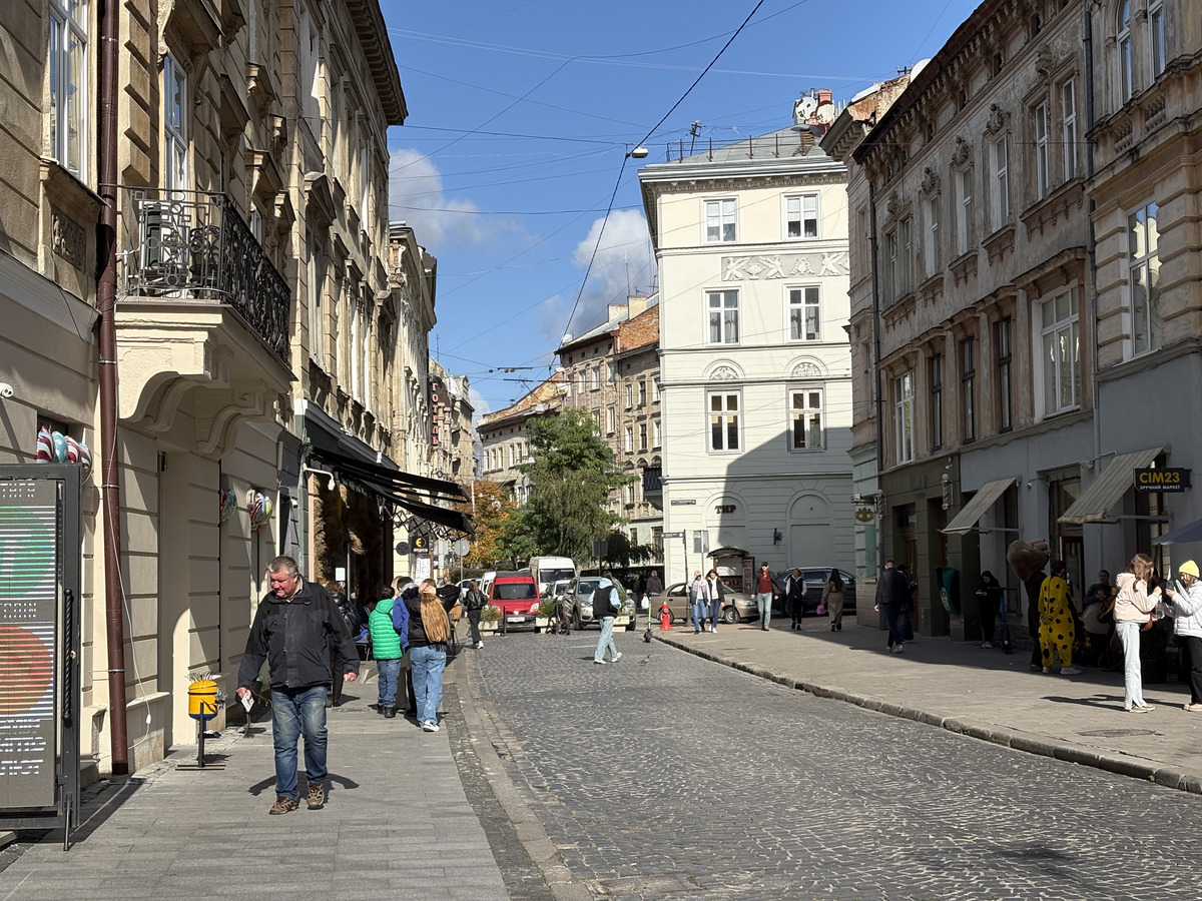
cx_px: 601
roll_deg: +0.5
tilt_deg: +4.2
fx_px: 1806
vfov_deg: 28.0
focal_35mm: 52
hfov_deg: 36.8
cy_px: 450
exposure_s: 1/3448
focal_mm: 5.96
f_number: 1.6
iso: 32
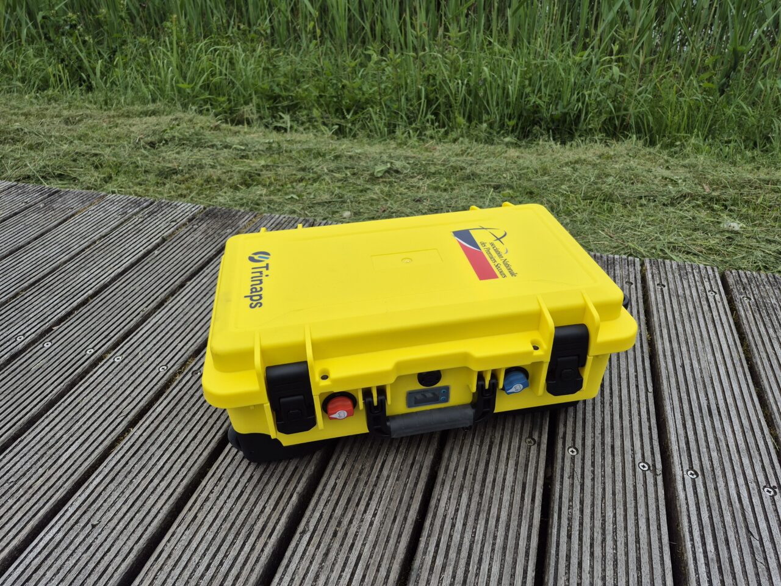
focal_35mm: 23
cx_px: 390
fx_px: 519
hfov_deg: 73.9
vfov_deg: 58.9
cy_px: 293
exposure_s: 1/1736
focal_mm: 5.4
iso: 25
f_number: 1.8
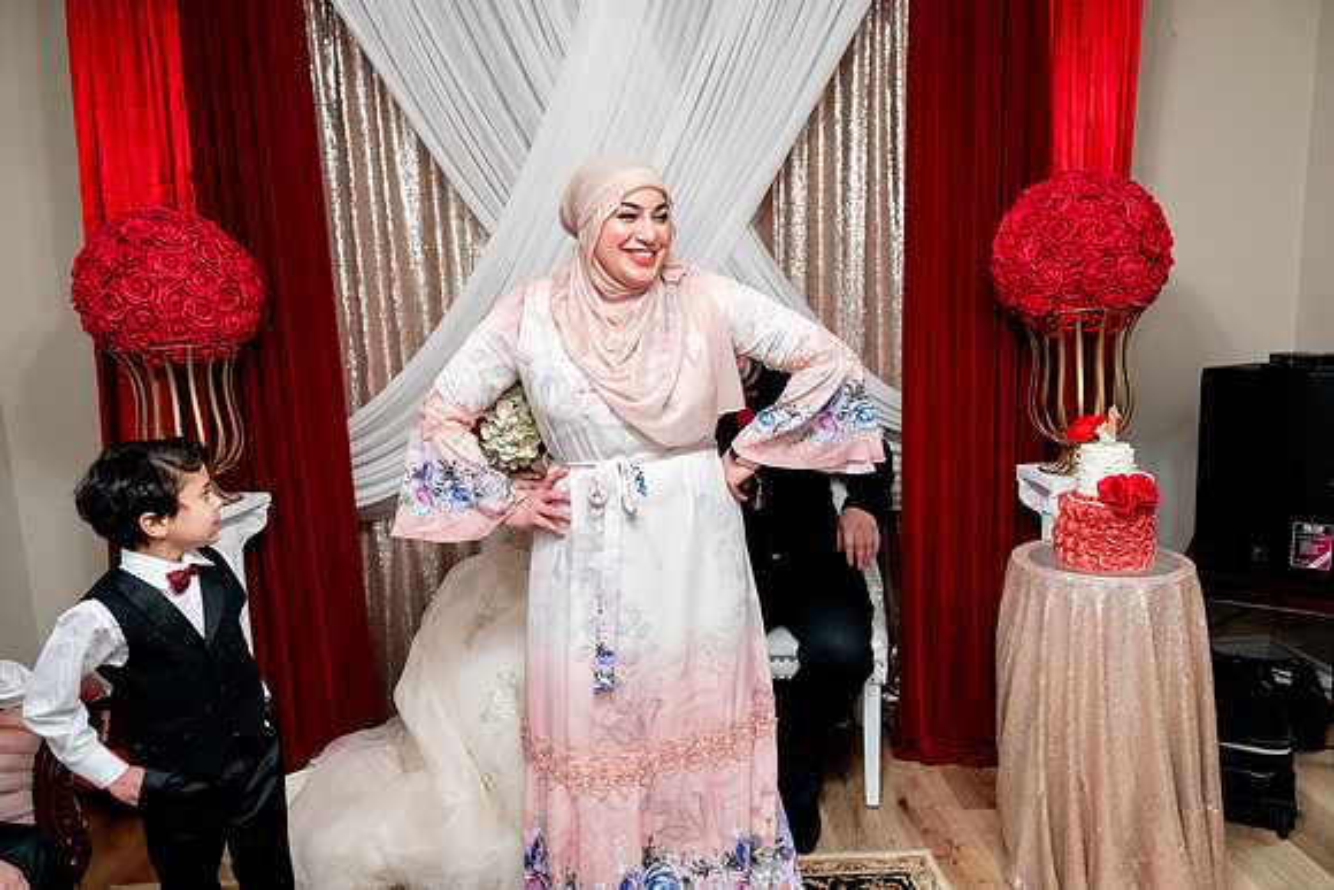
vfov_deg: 53.2
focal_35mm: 24
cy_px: 445
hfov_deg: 73.7
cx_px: 667
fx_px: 889
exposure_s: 1/160
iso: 1600
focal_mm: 24
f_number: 2.8
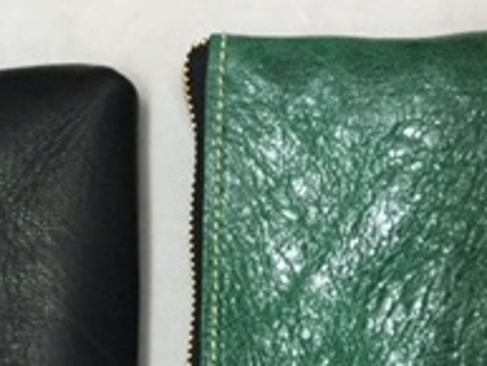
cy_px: 469
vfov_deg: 14.8
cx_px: -68
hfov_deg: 19.4
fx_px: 1351
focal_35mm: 96
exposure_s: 1/25
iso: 250
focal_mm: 4.15
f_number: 2.2
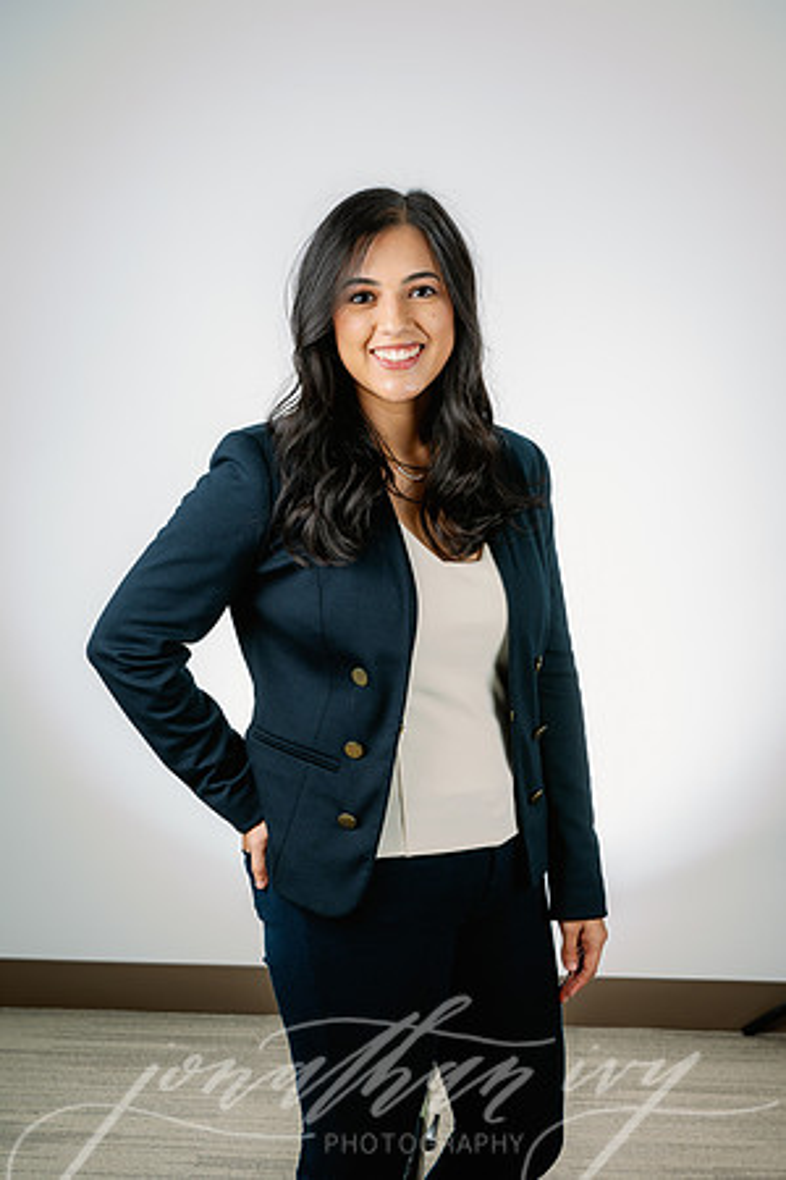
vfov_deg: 28.8
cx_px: 393
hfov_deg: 19.5
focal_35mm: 70
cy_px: 590
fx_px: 2292
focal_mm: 70
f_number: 8
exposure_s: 1/160
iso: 125
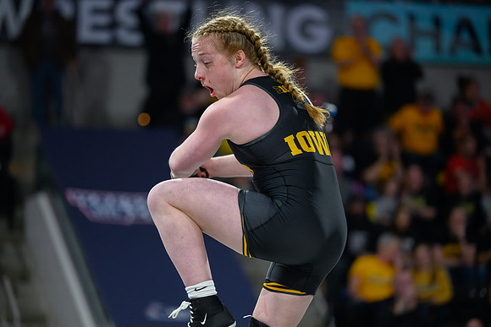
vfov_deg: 7.4
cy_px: 144
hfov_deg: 11.0
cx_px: 239
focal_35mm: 187
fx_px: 2547
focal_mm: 165
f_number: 2.8
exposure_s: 1/800
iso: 2500
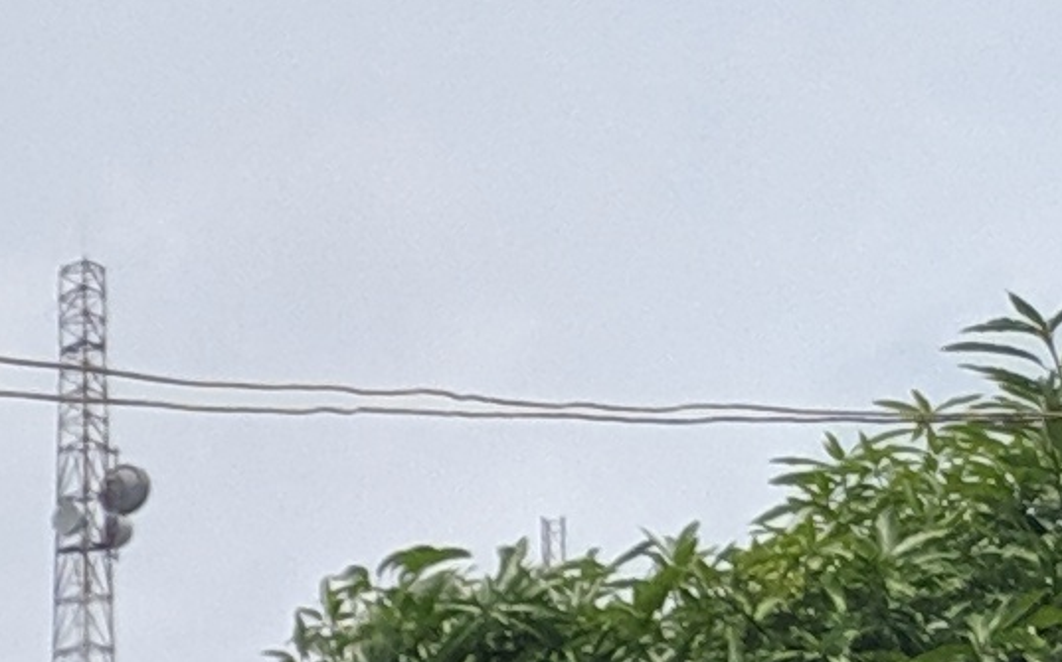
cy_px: 2026
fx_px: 6219
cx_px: -2603
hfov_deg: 7.8
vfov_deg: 5.7
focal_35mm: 215
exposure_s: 1/3906
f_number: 1.8
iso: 81
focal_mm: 4.44
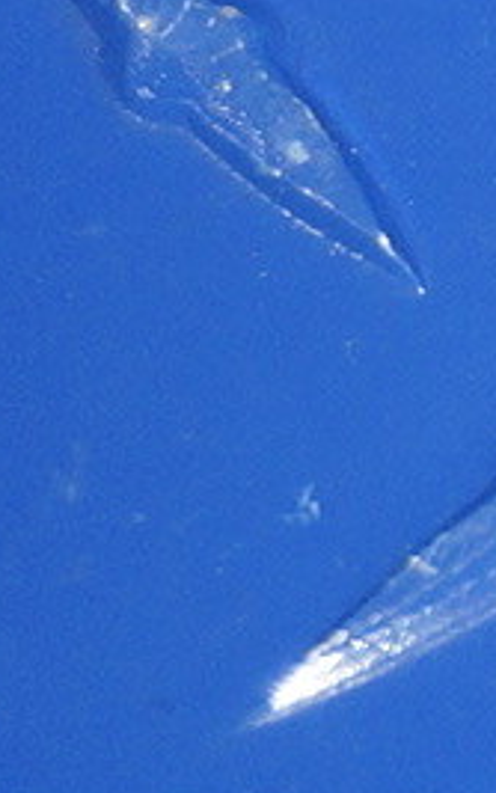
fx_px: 9980
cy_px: -1464
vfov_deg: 4.4
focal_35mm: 462
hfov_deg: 2.6
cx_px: 3549
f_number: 5
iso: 320
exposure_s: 1/60
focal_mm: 33
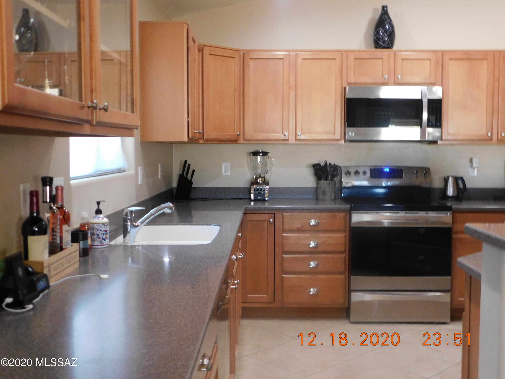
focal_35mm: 40
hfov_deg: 46.8
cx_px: 252
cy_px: 190
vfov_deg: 36.0
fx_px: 584
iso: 400
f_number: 3.6
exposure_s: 1/20
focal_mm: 7.1
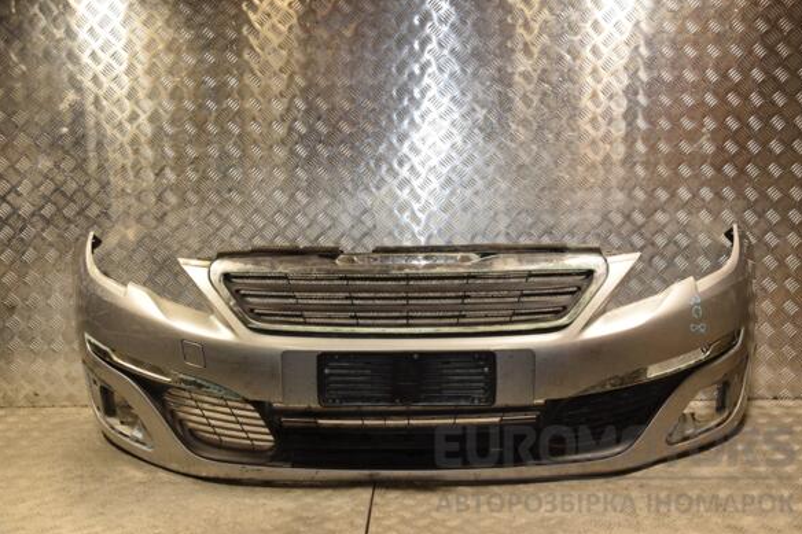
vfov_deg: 35.9
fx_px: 824
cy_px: 264
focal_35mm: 37
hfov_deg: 51.9
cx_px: 409
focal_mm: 24
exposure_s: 1/200
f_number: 5.6
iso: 800
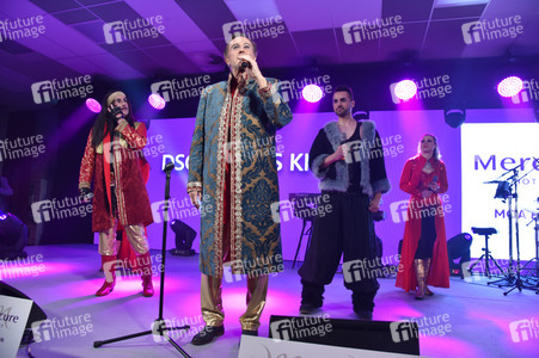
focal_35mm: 24
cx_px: 270
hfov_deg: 73.8
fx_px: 359
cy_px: 179
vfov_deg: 53.1
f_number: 5.6
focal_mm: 24
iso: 1250
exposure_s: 1/125
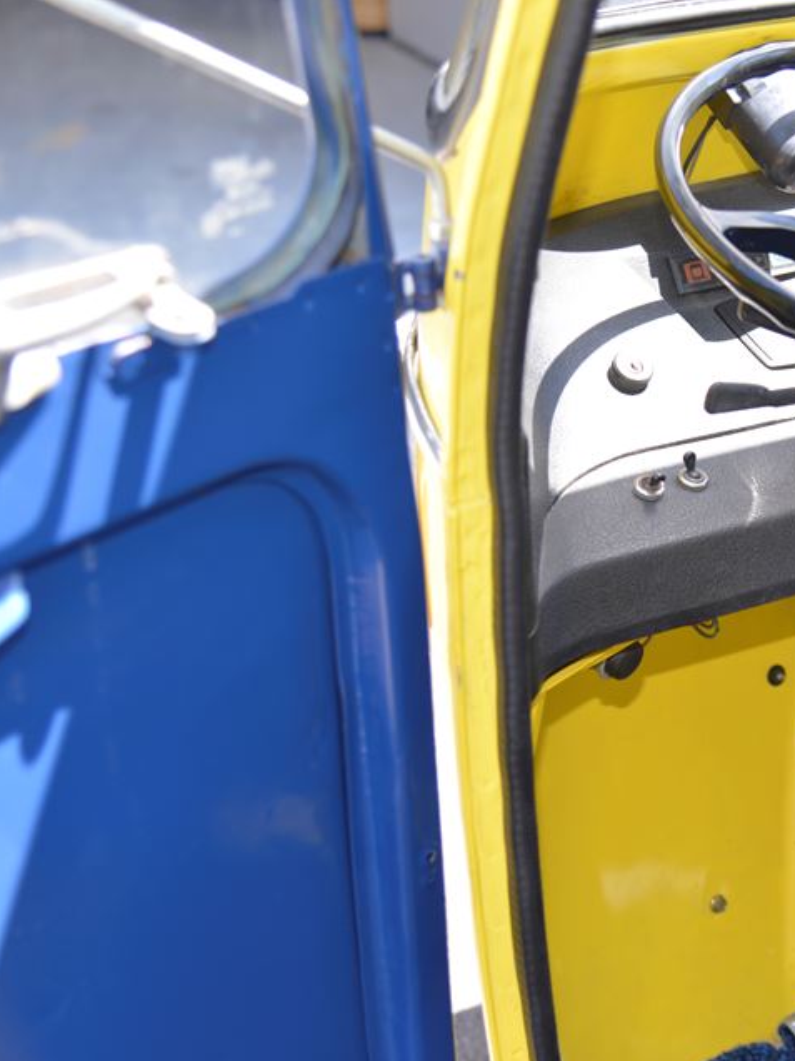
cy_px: 532
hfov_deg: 24.3
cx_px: 763
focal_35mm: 58
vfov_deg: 33.2
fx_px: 1776
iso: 200
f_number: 4
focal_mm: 40
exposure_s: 1/125
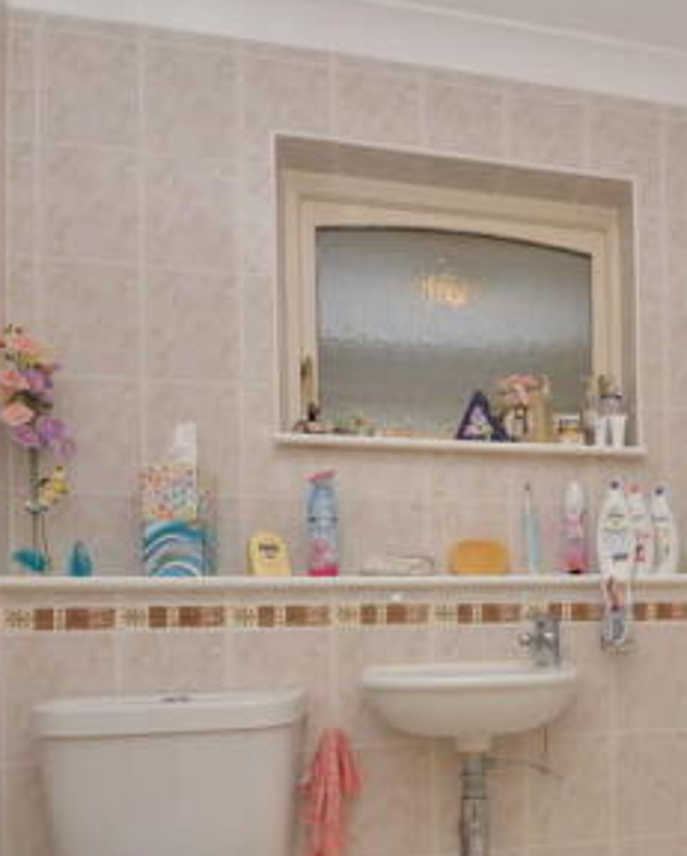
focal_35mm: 32
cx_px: 647
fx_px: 812
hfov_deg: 41.4
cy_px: 617
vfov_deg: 53.7
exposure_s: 1/60
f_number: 7.1
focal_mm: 15
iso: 500
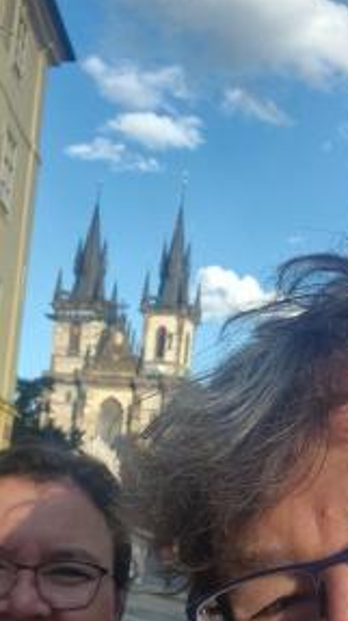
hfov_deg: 21.0
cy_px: 465
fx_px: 937
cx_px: 175
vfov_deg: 35.8
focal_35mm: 57
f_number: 2.2
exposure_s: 1/419
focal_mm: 3.3
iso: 25
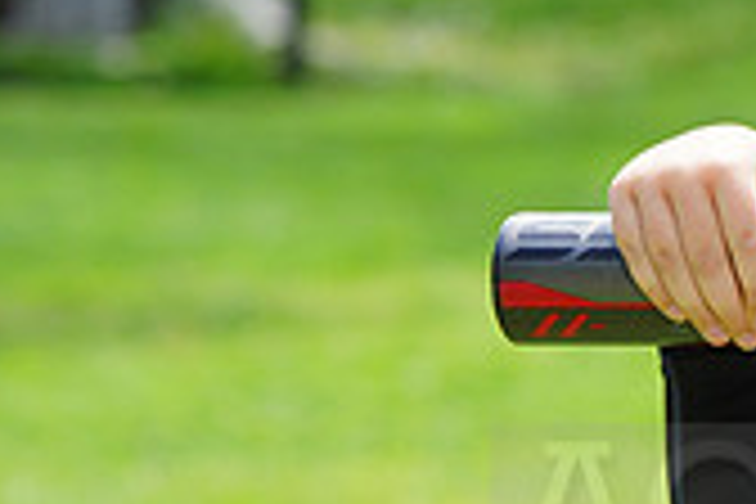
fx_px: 14531
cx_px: 1246
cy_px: 482
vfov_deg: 2.0
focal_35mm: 692
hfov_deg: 3.0
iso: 200
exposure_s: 1/160
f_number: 8
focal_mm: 200
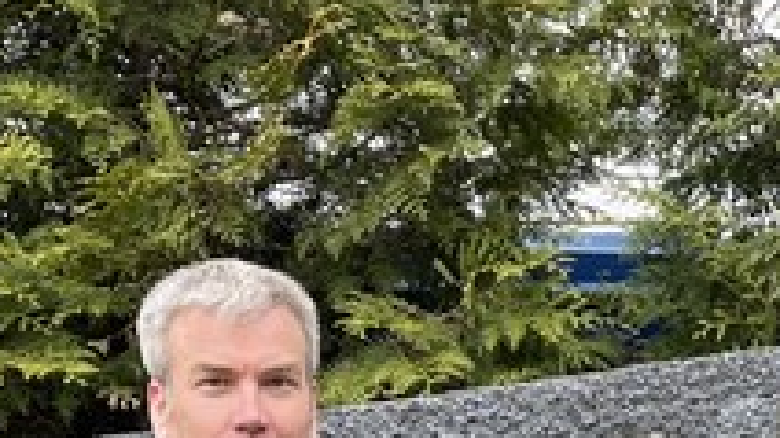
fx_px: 2832
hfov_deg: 15.4
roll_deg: -0.6
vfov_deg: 8.3
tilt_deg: -3.0
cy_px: 953
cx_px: 776
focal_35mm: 137
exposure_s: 1/121
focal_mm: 5.1
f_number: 1.6
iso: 40
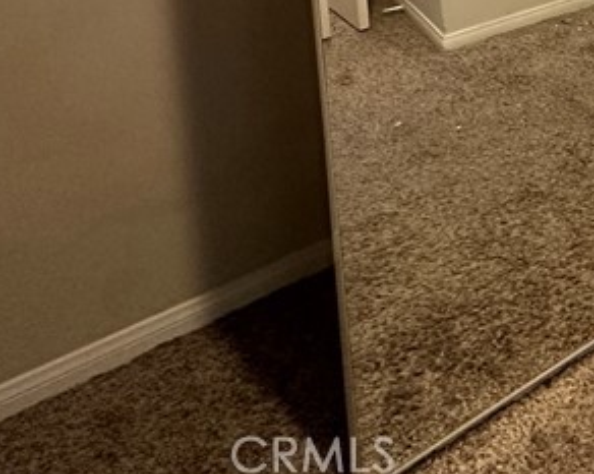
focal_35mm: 48
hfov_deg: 27.3
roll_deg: +1.2
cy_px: -297
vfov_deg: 23.0
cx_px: 887
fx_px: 843
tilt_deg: -2.5
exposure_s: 1/60
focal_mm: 2.22
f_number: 2.2
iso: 250
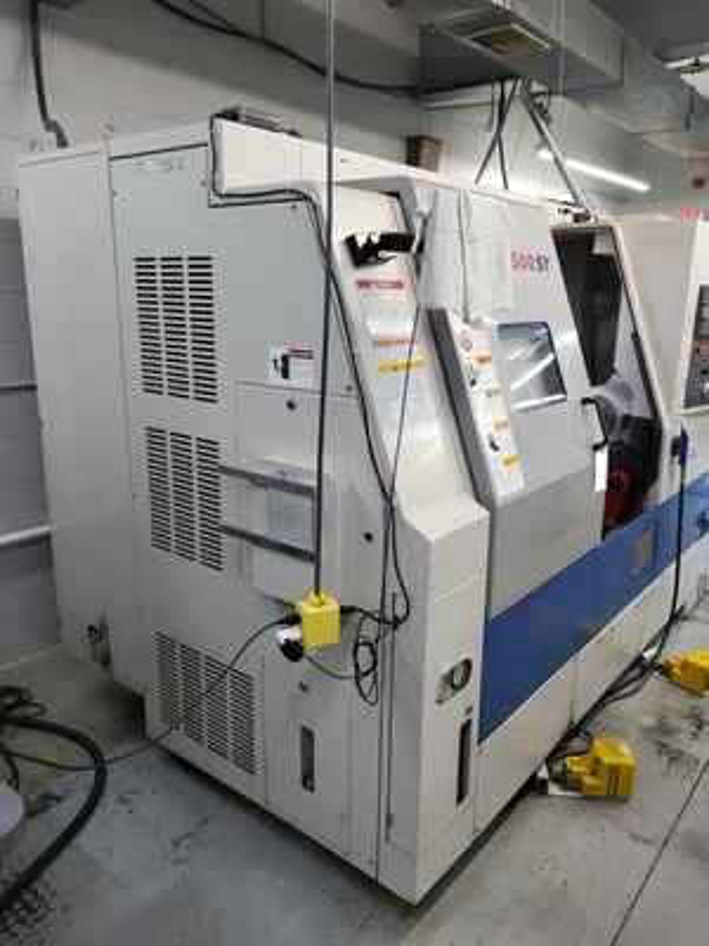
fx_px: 710
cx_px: 354
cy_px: 473
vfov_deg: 67.3
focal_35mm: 26
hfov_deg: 53.1
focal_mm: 5.4
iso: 250
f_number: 1.8
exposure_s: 1/120
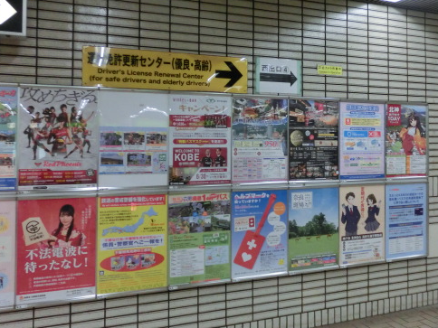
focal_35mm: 37
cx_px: 276
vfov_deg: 38.5
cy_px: 133
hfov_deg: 49.6
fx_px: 468
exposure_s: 1/125
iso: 640
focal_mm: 5
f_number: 3
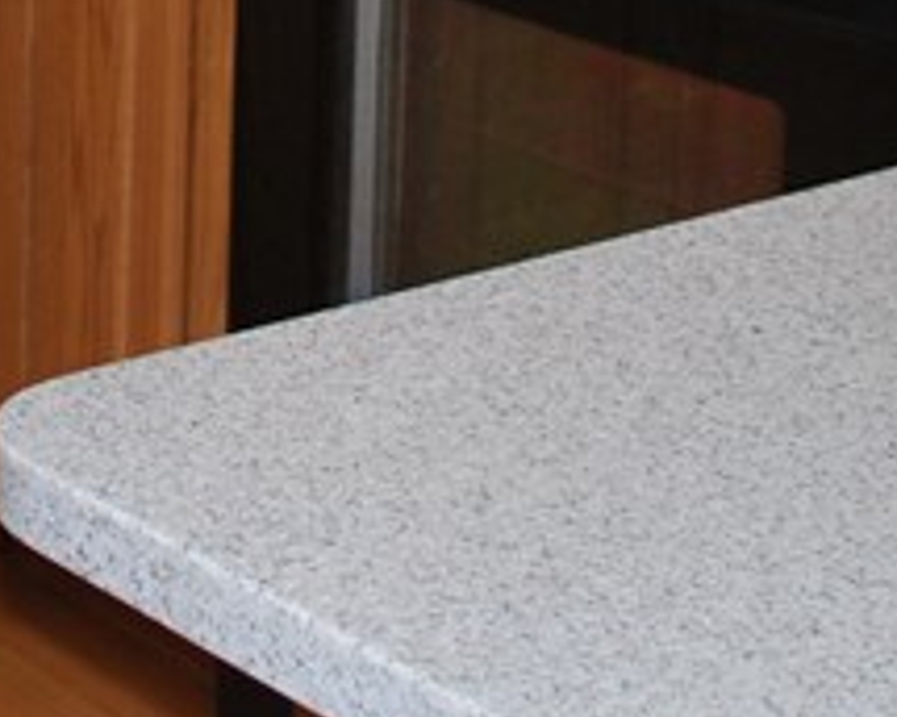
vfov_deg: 11.4
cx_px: -23
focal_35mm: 128
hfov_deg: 14.8
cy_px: -459
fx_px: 3398
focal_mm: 18
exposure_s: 1/60
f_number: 3.5
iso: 200
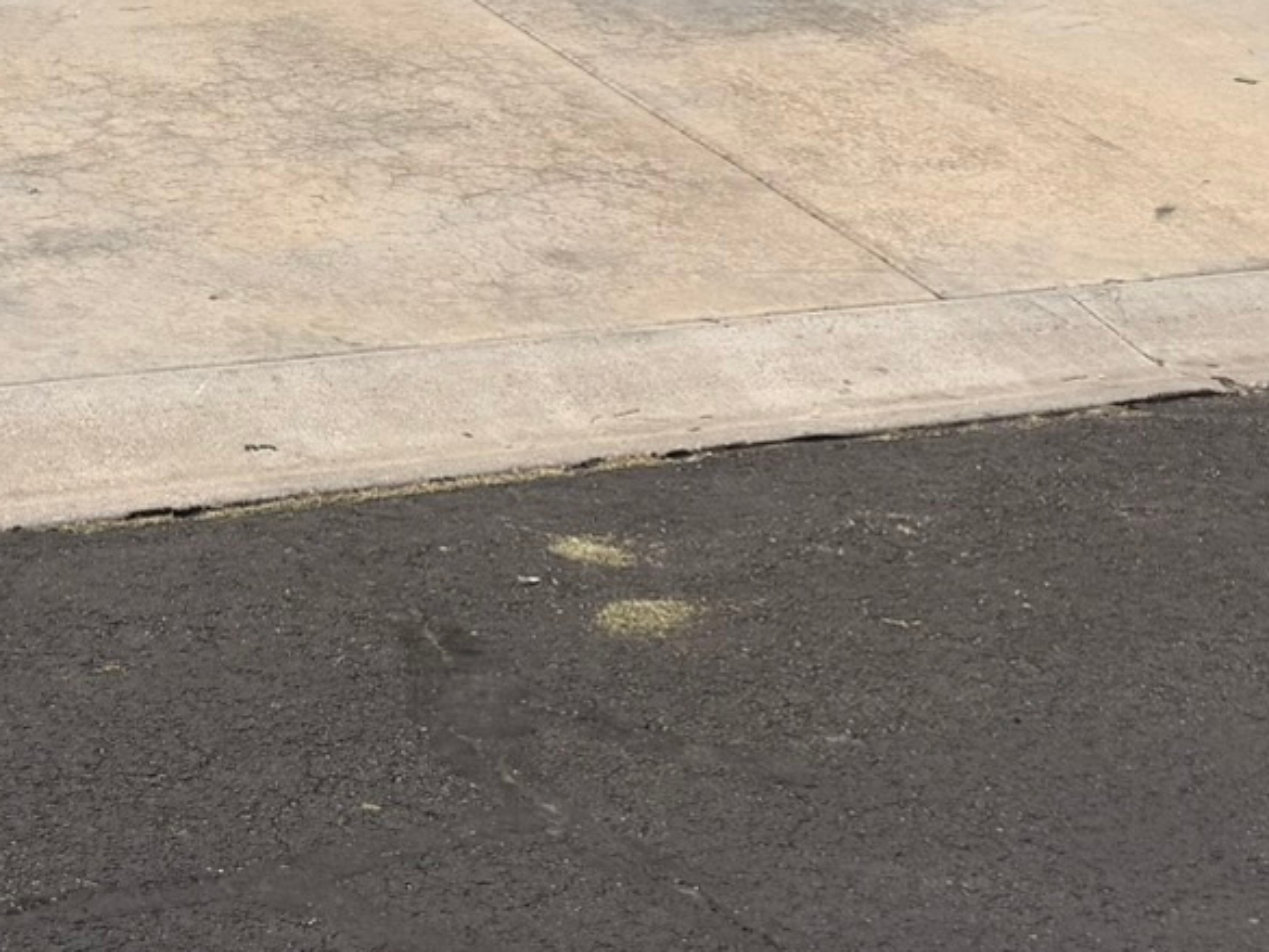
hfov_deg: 22.9
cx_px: 232
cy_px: -703
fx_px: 3080
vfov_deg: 15.4
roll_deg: +1.9
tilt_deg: -0.1
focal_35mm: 84
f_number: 1.78
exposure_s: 1/3759
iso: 100
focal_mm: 6.76
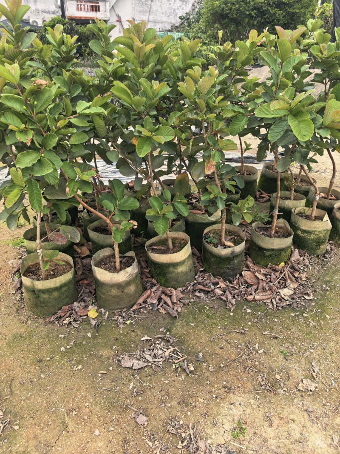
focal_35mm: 24
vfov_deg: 71.6
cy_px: 227
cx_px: 170
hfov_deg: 56.8
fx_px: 314
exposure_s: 1/401
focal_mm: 5.75
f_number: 2
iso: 50
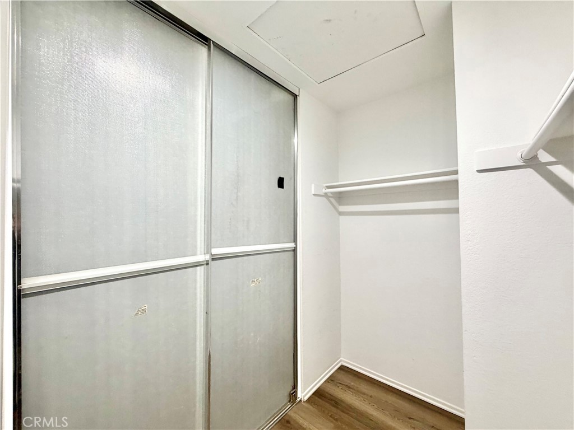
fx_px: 232
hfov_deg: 102.1
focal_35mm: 14
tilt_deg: +0.5
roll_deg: +0.5
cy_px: 215
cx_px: 287
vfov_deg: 85.7
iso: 250
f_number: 2.2
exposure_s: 1/60
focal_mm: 2.22
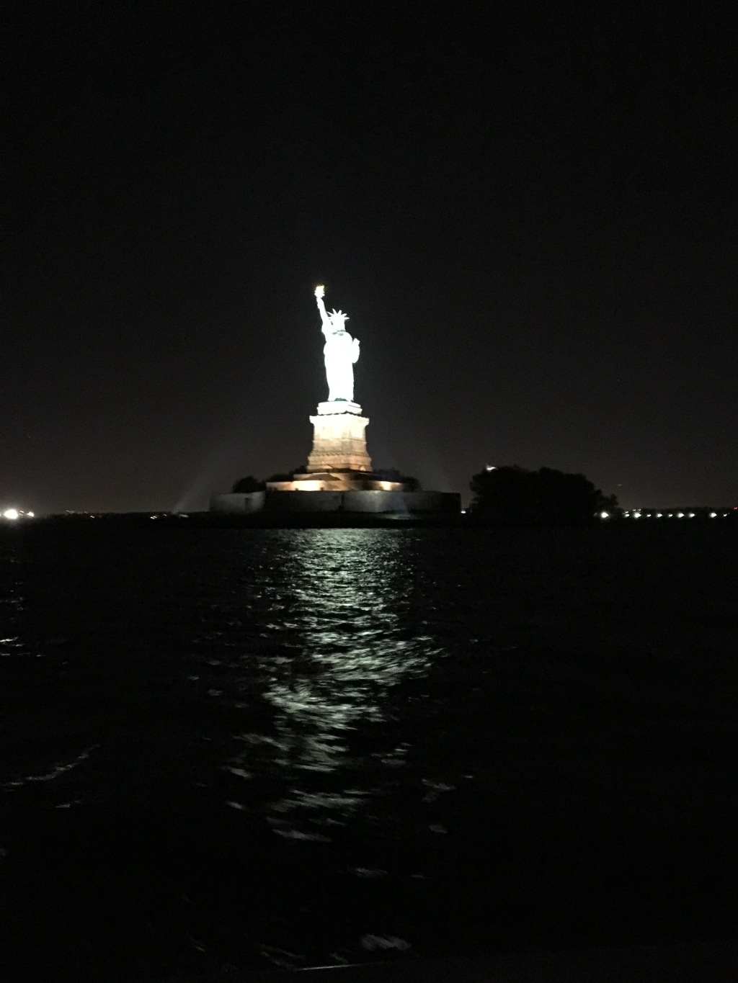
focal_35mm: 29
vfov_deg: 61.7
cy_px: 492
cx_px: 369
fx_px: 824
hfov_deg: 48.2
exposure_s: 1/15
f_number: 2.2
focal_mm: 4.15
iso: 1000
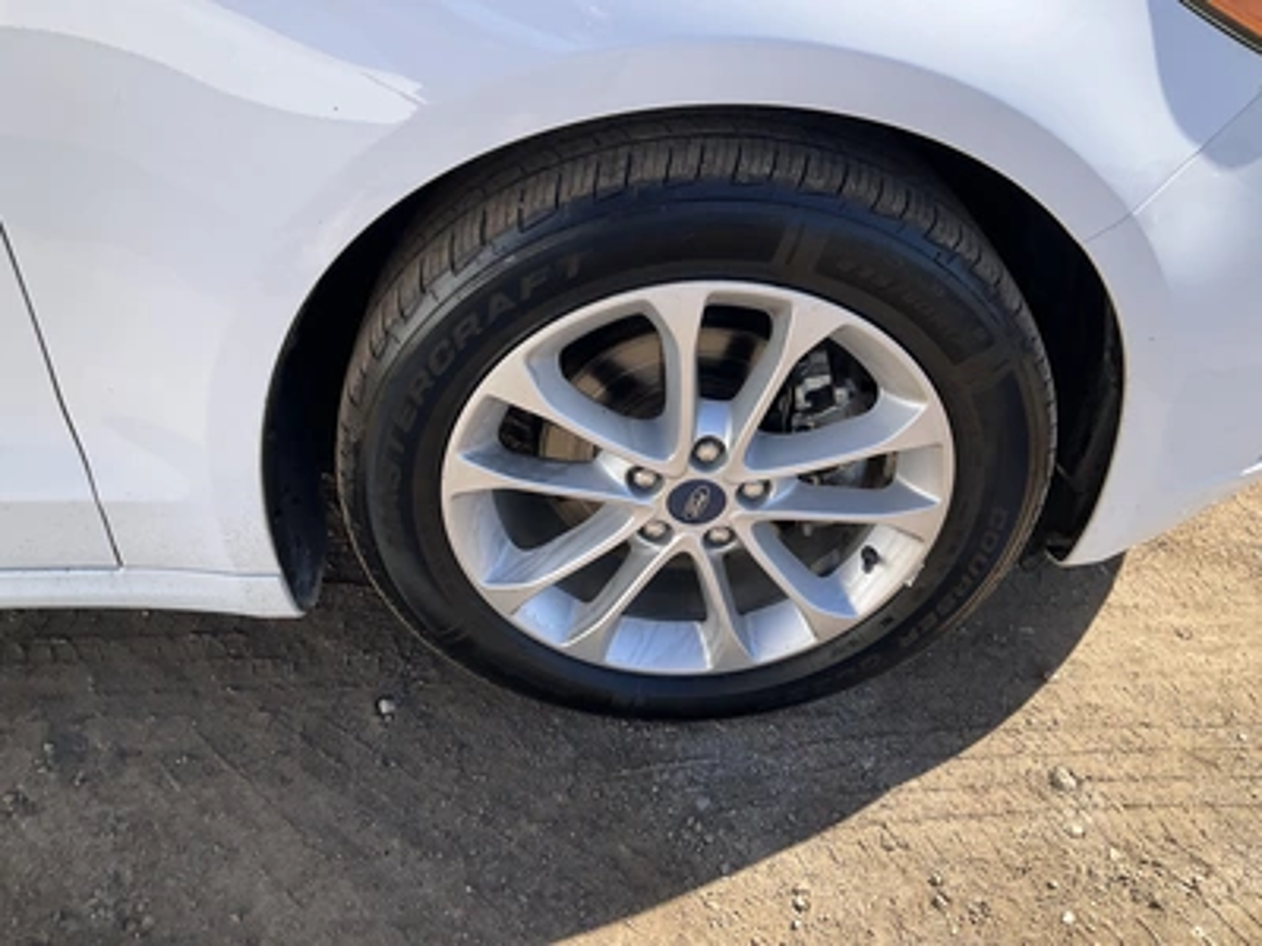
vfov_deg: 48.2
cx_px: 631
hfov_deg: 61.7
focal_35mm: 29
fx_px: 1057
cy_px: 473
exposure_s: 1/586
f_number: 1.8
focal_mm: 3
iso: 25
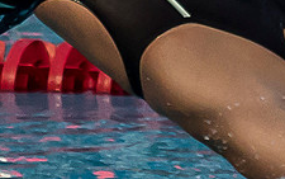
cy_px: -250
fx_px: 7672
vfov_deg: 1.3
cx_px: 829
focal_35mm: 987
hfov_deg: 2.1
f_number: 3.5
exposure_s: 1/1600
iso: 500
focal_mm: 40
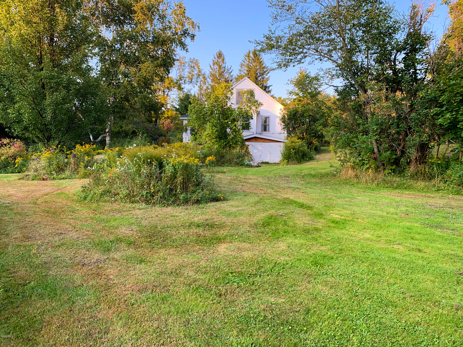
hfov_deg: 67.3
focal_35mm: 26
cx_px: 232
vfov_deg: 53.1
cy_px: 174
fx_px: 348
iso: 25
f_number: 1.8
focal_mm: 4.25
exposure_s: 1/122
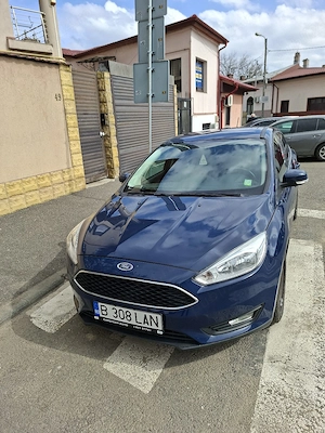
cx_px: 162
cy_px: 216
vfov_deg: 73.9
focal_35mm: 23
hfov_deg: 58.9
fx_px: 288
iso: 50
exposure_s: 1/1667
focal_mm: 5.54
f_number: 1.8
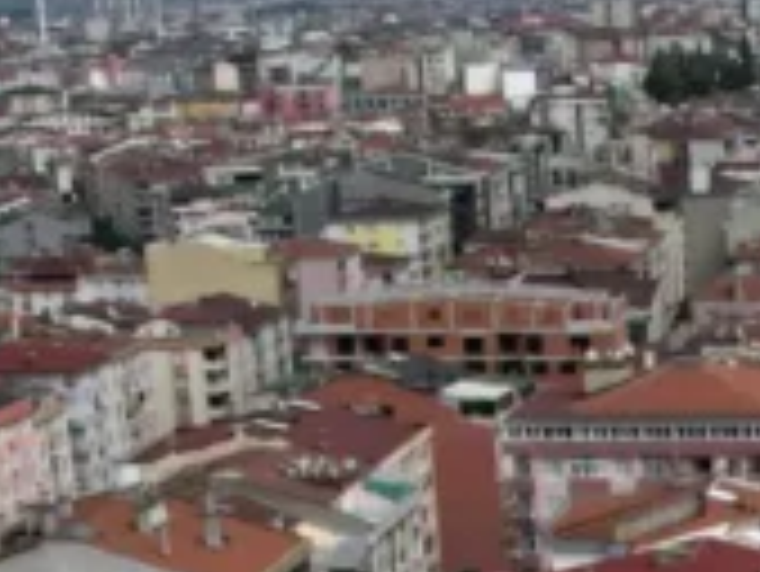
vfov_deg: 10.6
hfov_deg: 14.7
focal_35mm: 128
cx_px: 985
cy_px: 1155
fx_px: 2812
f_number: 2.8
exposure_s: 1/5000
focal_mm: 8.38
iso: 110
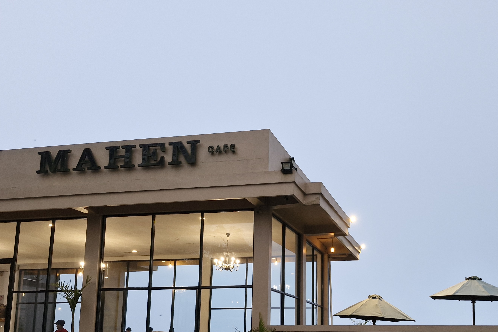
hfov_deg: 52.5
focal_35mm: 36
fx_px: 498
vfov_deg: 35.8
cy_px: 262
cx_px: 313
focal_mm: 5.54
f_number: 1.8
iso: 64
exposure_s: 1/100
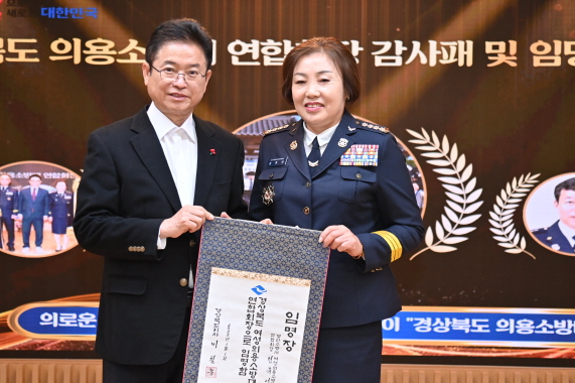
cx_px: 281
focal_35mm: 76
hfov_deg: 26.7
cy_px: 221
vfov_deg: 17.9
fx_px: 1213
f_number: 4
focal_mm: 62
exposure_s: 1/200
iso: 2500
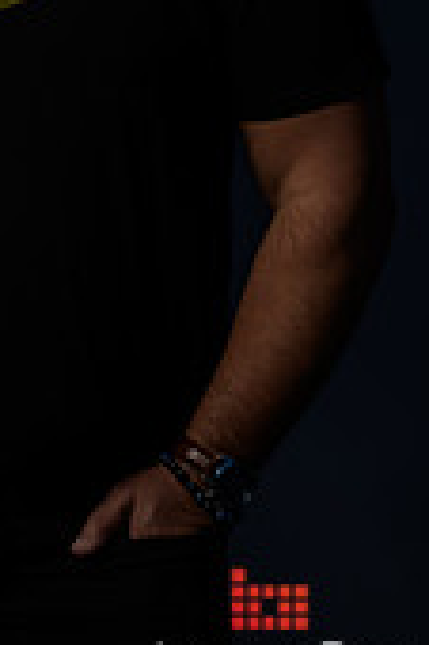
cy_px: -91
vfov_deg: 5.8
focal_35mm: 357
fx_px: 6394
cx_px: -72
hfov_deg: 3.8
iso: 200
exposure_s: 1/125
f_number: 2
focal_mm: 135
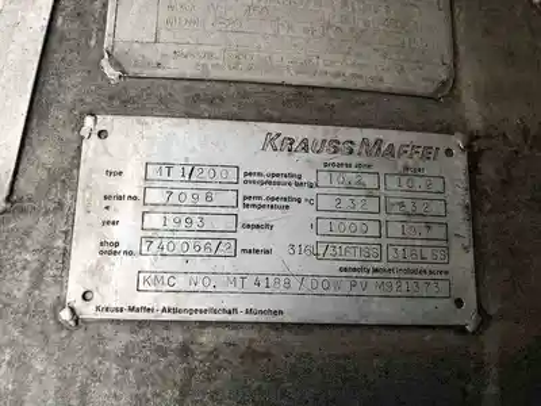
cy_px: 203
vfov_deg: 49.7
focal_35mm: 28
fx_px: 438
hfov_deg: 63.4
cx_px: 270
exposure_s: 1/120
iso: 50
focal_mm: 3.99
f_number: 1.8
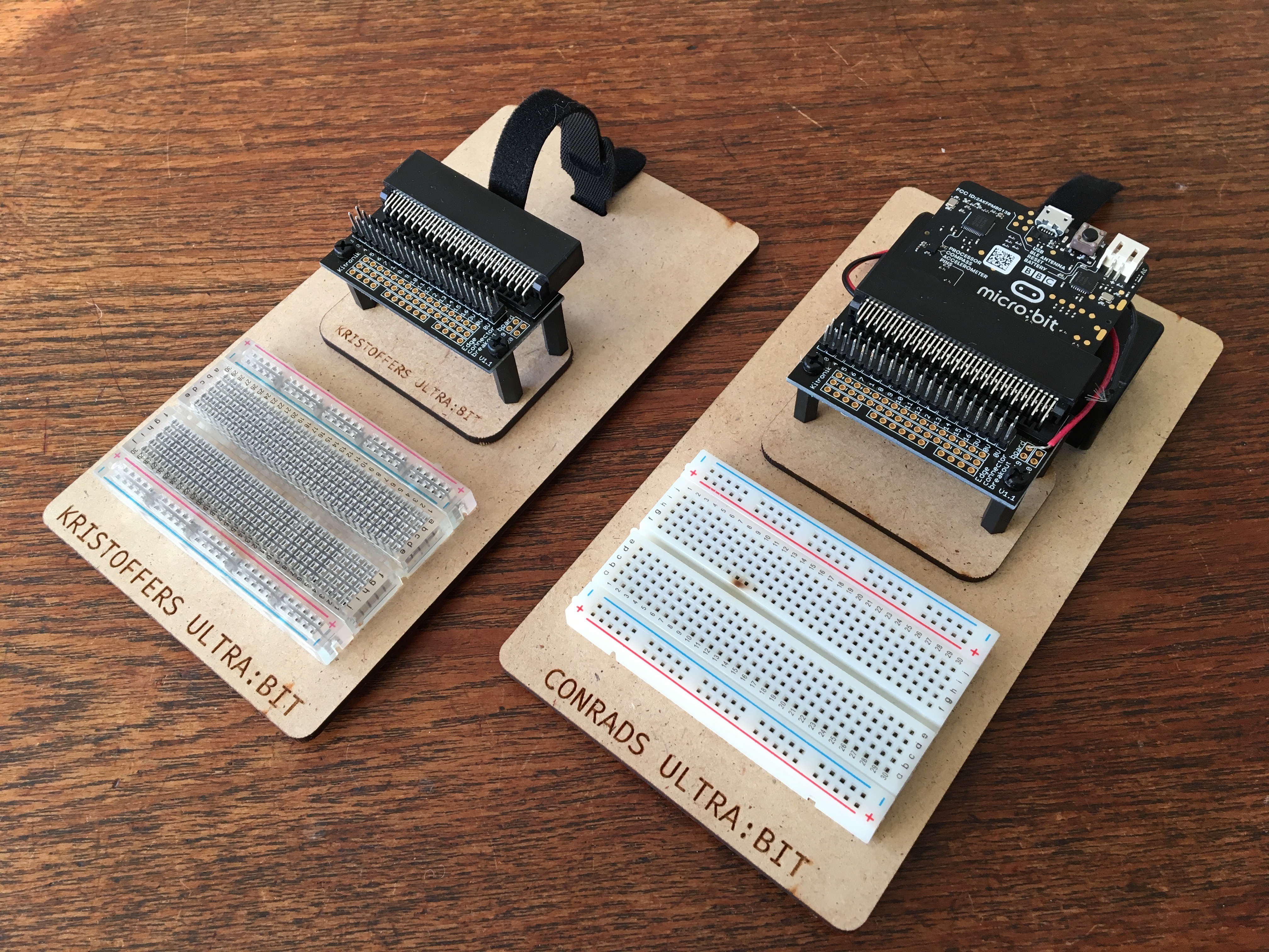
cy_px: 476
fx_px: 1063
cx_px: 634
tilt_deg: -59.7
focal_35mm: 29
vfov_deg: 48.2
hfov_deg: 61.7
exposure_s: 1/33
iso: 32
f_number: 2.2
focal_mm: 4.15
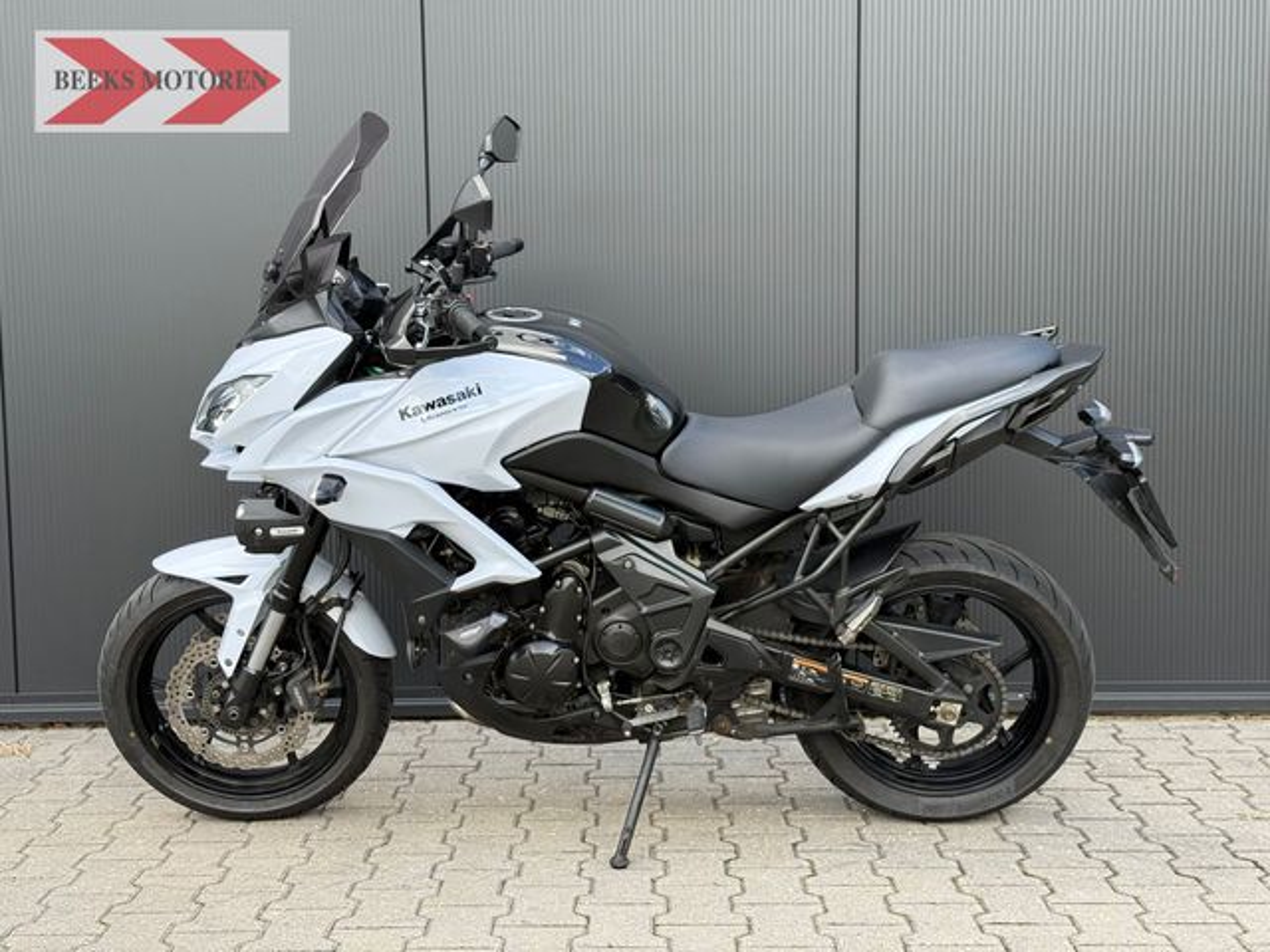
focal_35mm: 48
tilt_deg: -4.8
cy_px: 476
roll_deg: +0.2
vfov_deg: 30.3
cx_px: 635
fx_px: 1761
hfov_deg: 39.7
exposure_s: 1/336
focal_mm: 6.76
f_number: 1.78
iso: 80
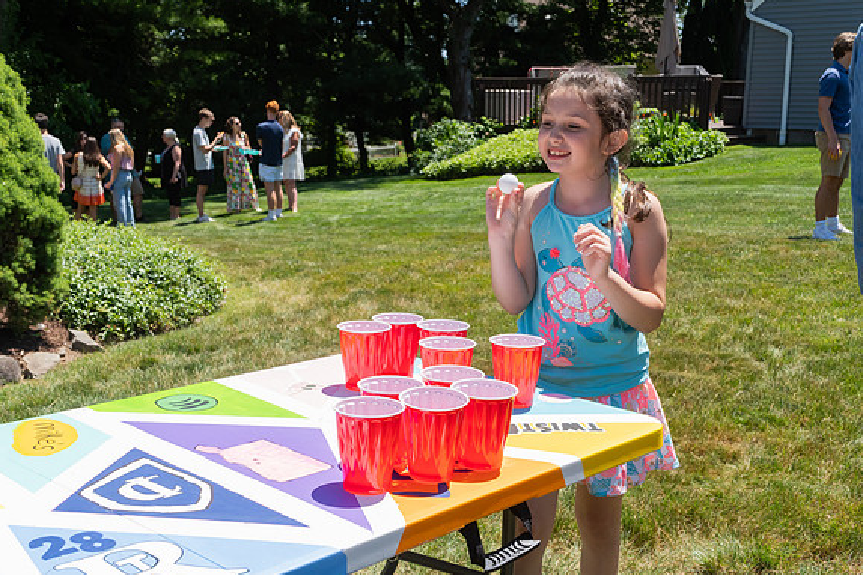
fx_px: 983
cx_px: 434
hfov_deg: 47.4
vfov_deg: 32.6
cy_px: 287
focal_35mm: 41
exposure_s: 1/1000
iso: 640
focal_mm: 27
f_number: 8
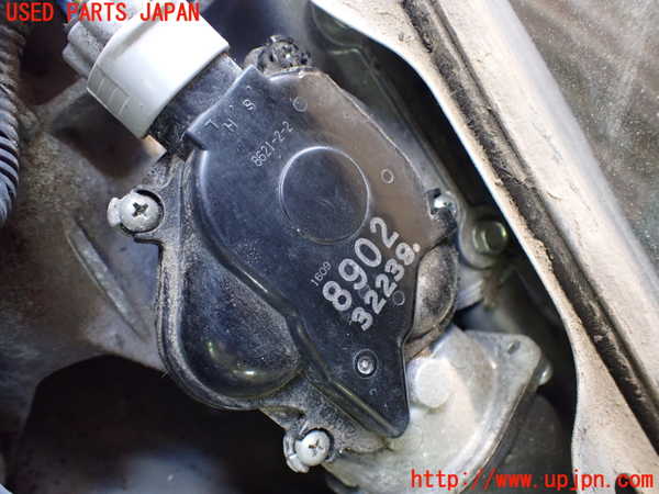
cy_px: 247
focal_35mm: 30
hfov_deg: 60.0
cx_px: 330
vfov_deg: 46.8
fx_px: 571
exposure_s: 1/40
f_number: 2.3
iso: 800
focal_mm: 5.4
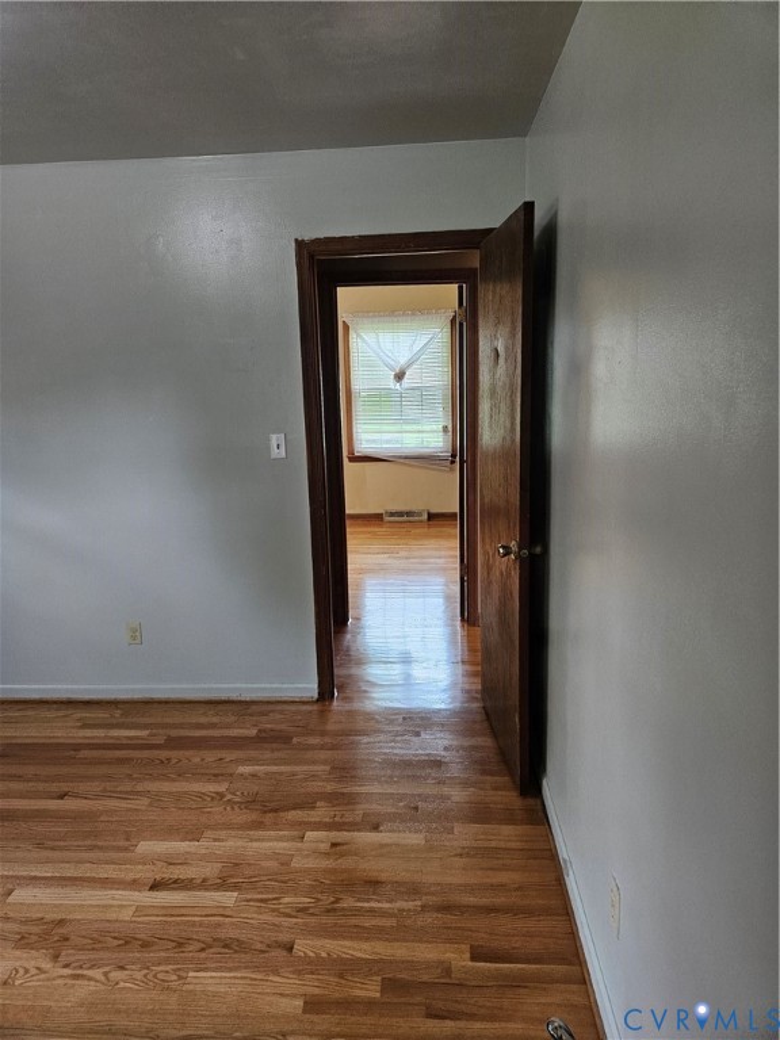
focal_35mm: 23
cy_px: 520
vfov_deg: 73.9
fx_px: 691
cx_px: 390
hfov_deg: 58.9
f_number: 1.8
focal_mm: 5.4
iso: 320
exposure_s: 1/120
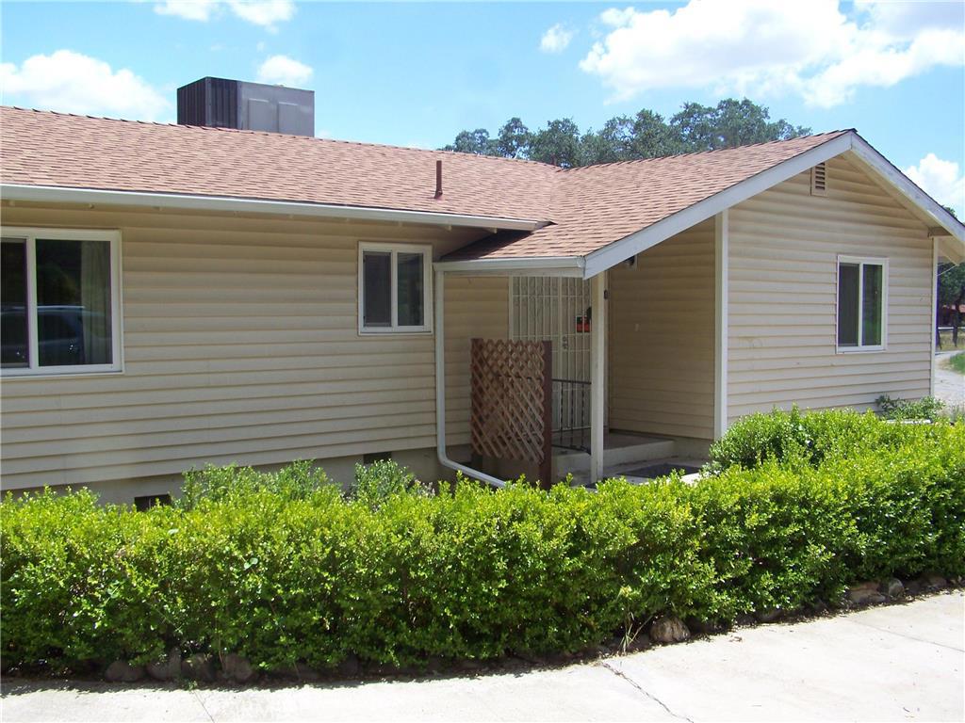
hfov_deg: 49.0
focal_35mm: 38
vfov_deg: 37.7
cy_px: 362
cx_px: 482
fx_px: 1059
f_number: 4
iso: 64
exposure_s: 1/320
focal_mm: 6.3
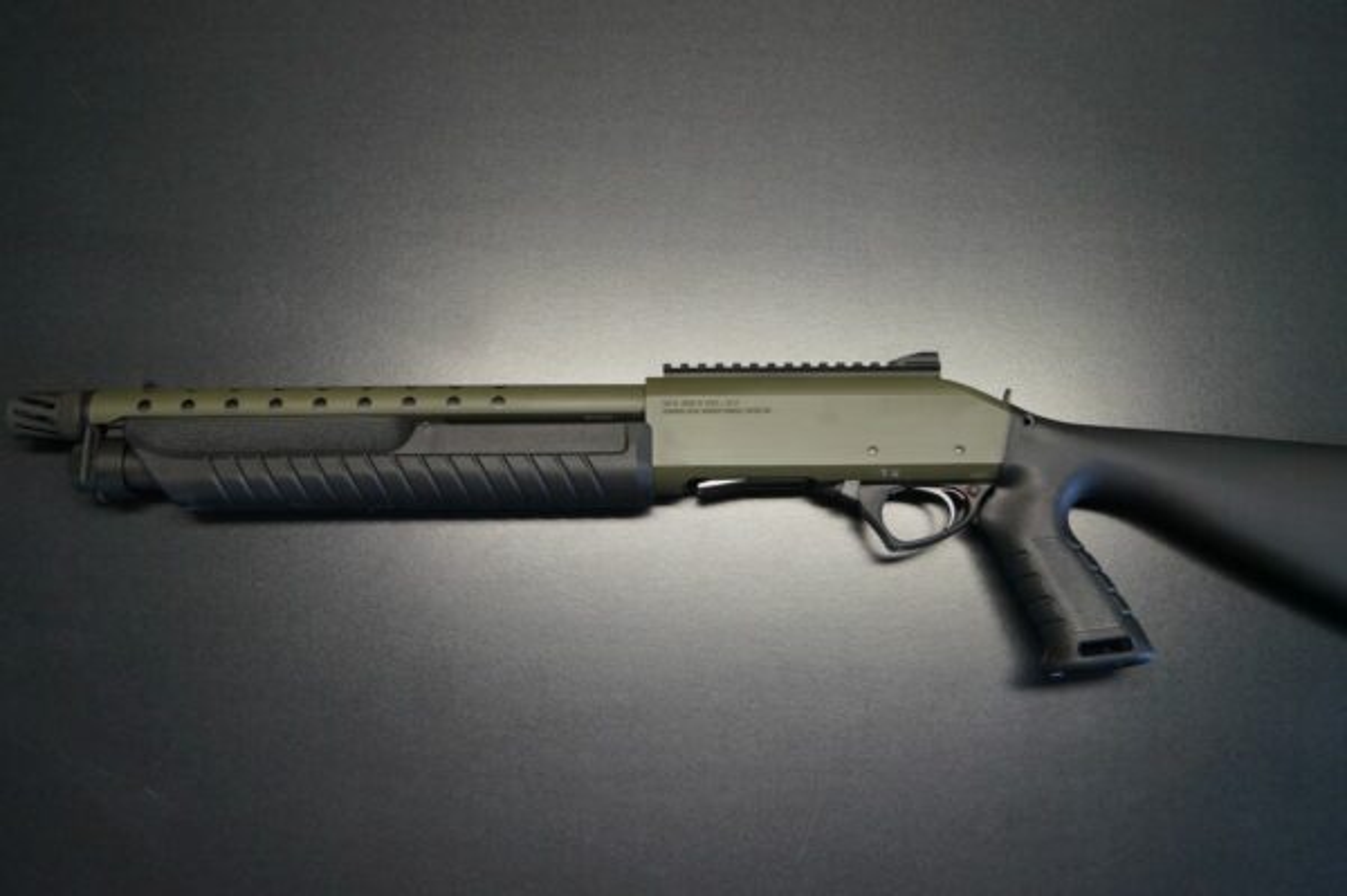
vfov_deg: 39.9
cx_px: 674
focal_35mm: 33
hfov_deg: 57.3
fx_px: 1234
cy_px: 448
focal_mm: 22
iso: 640
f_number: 4
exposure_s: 1/60
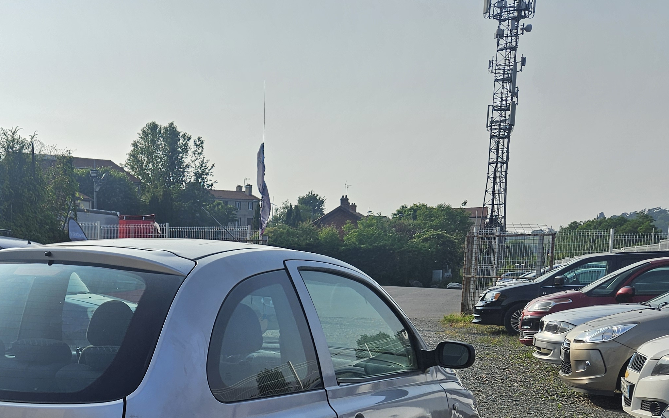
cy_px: 397
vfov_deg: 25.8
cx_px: 146
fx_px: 875
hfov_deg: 40.3
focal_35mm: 48
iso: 25
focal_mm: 5.4
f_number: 1.8
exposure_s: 1/2222
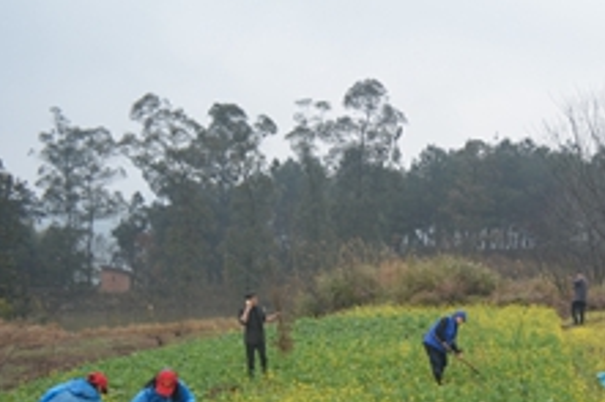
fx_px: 1024
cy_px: 398
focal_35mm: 61
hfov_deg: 29.6
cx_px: 665
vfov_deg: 21.5
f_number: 4.5
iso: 400
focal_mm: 18
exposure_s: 1/80
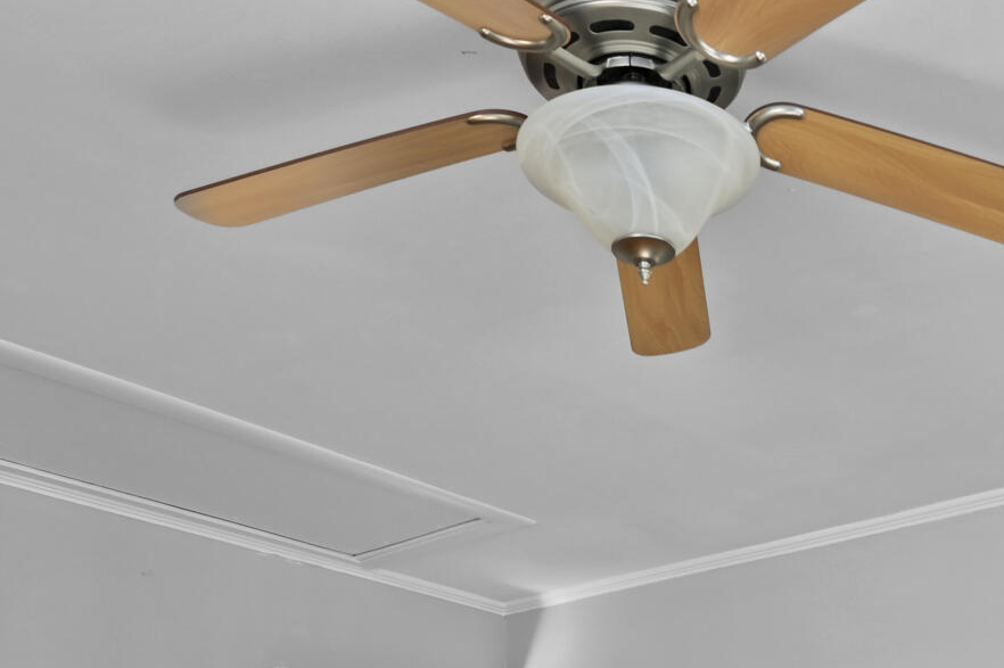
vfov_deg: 20.7
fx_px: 1421
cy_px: 1113
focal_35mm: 51
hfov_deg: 36.5
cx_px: 906
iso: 320
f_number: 6.3
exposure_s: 1/8
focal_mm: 15
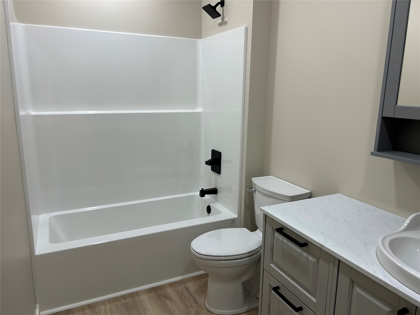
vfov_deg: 53.1
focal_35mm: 26
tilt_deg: -11.3
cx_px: 210
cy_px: 158
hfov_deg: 67.3
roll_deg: -0.3
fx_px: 315
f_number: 1.5
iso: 80
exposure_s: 1/120
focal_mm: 5.7
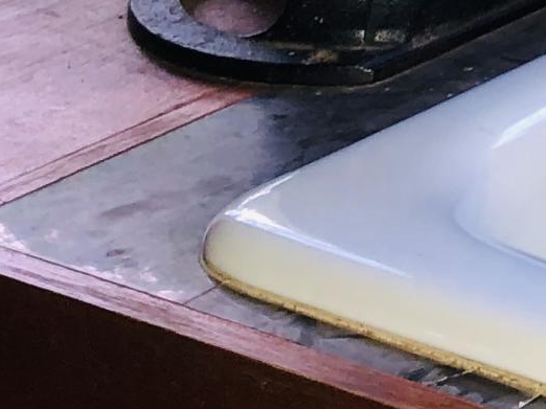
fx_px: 2538
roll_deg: +1.0
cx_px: 1073
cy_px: -196
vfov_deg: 9.0
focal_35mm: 161
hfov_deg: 11.2
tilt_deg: -15.1
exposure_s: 1/13
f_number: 1.8
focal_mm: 3.99
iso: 40
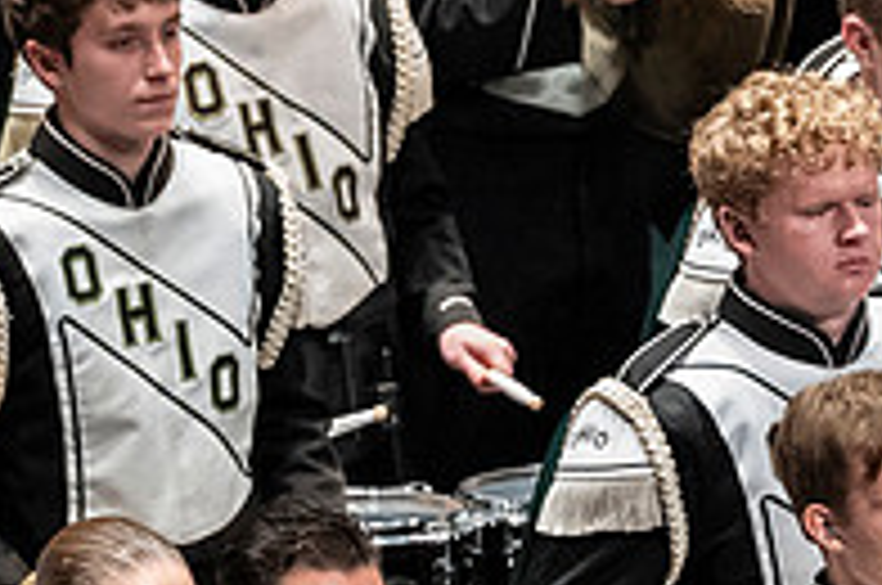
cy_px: 814
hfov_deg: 2.3
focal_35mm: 890
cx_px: 994
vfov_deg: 1.5
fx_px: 21769
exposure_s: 1/500
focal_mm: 200
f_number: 4
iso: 3200
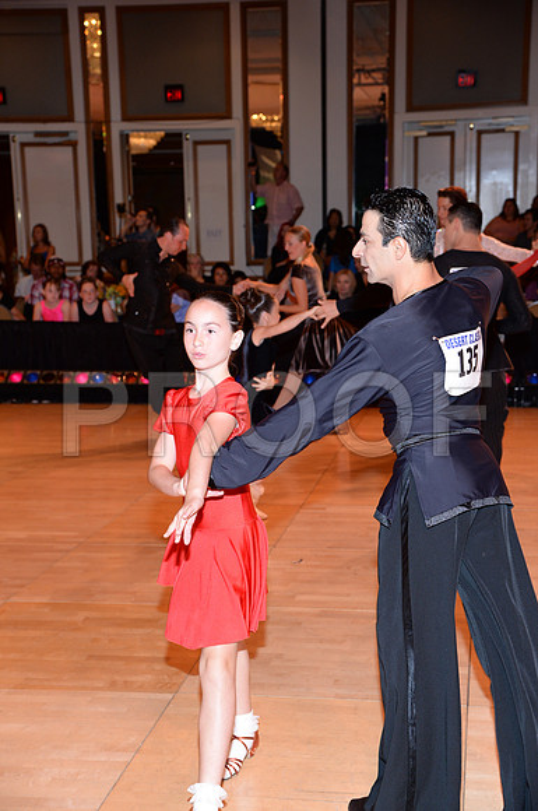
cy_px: 406
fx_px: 1304
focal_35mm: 58
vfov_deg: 34.5
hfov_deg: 23.3
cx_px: 269
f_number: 5
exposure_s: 1/200
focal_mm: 58
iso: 1250
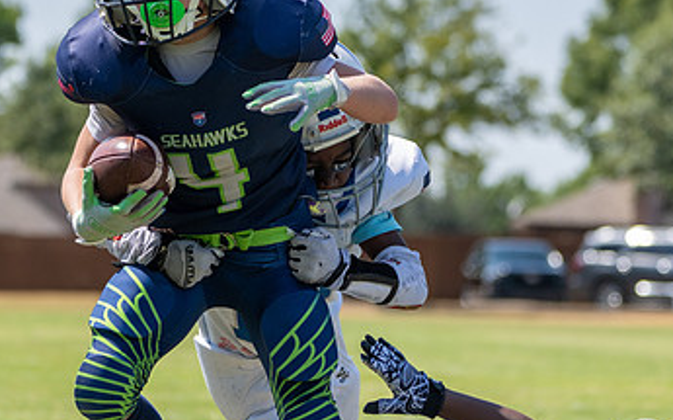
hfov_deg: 7.0
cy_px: 244
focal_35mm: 302
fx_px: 5535
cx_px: 271
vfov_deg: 4.3
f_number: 5
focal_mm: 146
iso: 250
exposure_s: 1/1250
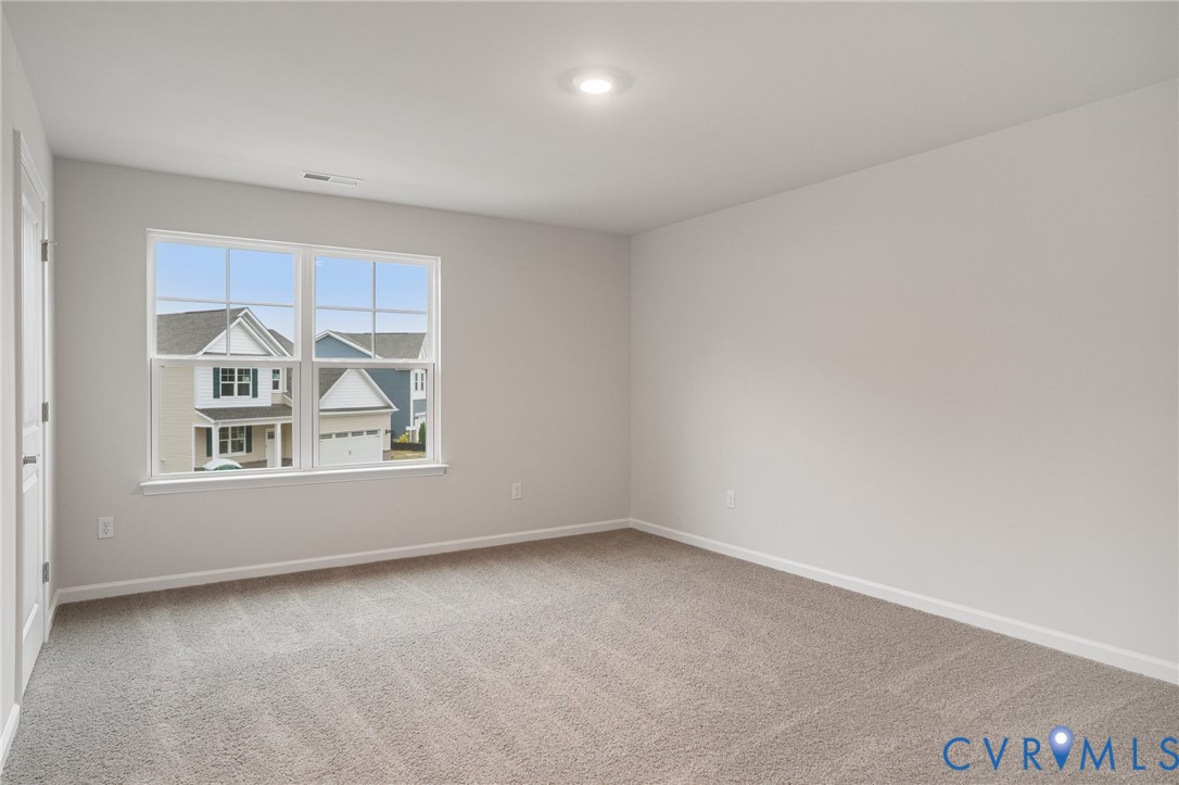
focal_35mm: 21
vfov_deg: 59.4
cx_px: 590
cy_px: 392
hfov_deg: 81.2
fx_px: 687
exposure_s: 1/3
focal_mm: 21
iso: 400
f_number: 6.3
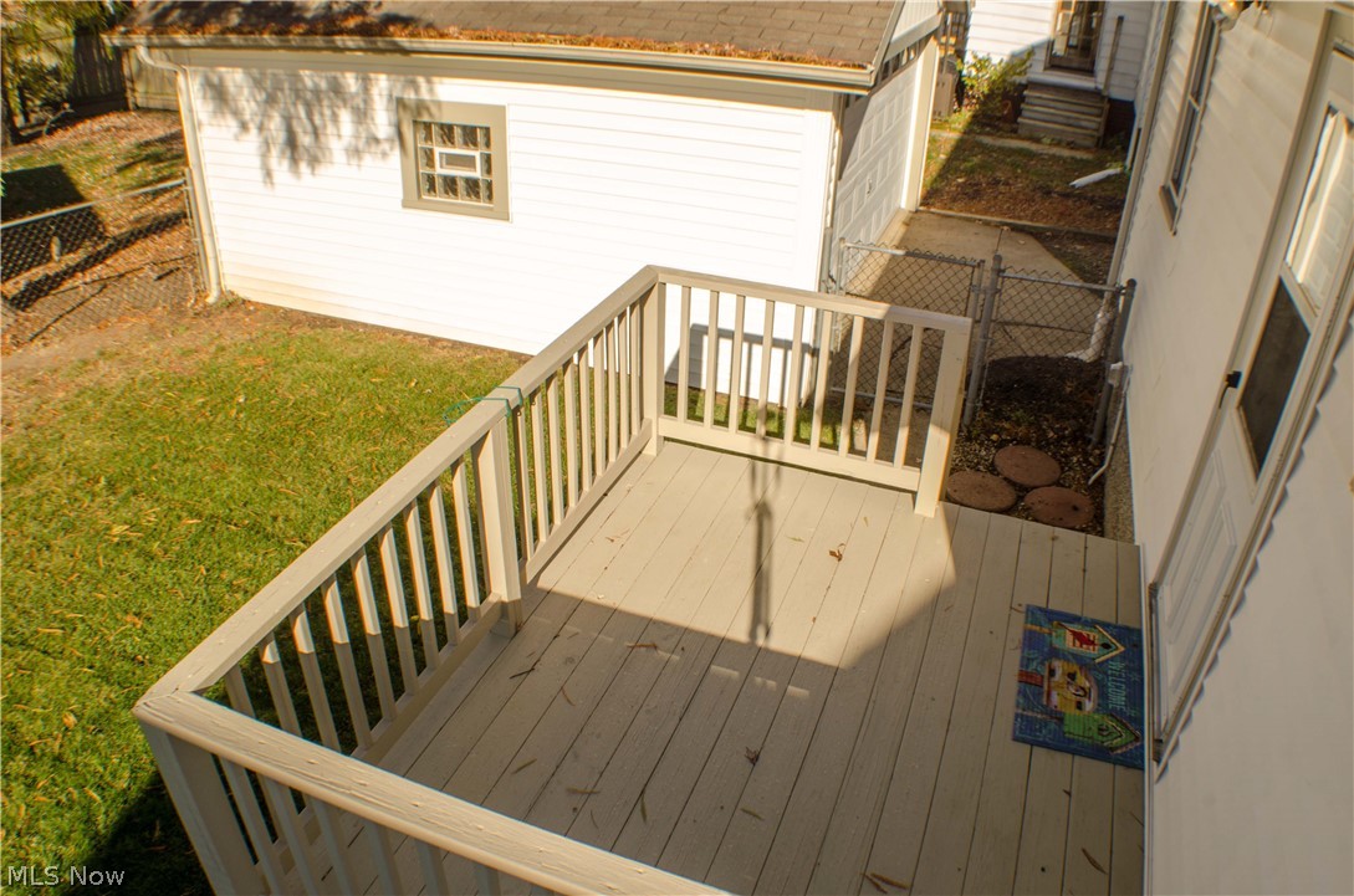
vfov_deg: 39.8
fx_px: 1238
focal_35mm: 33
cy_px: 448
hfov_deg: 57.3
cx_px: 677
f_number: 11
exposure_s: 1/160
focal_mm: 22
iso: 100
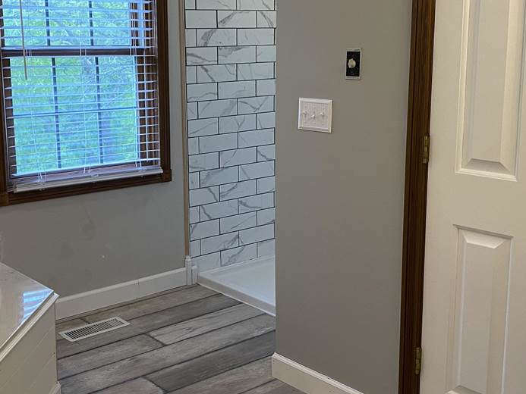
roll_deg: -0.2
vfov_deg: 30.3
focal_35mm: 48
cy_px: 182
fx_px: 730
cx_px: 206
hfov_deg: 39.5
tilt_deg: -10.1
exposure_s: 1/60
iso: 80
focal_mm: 4.25
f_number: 1.8
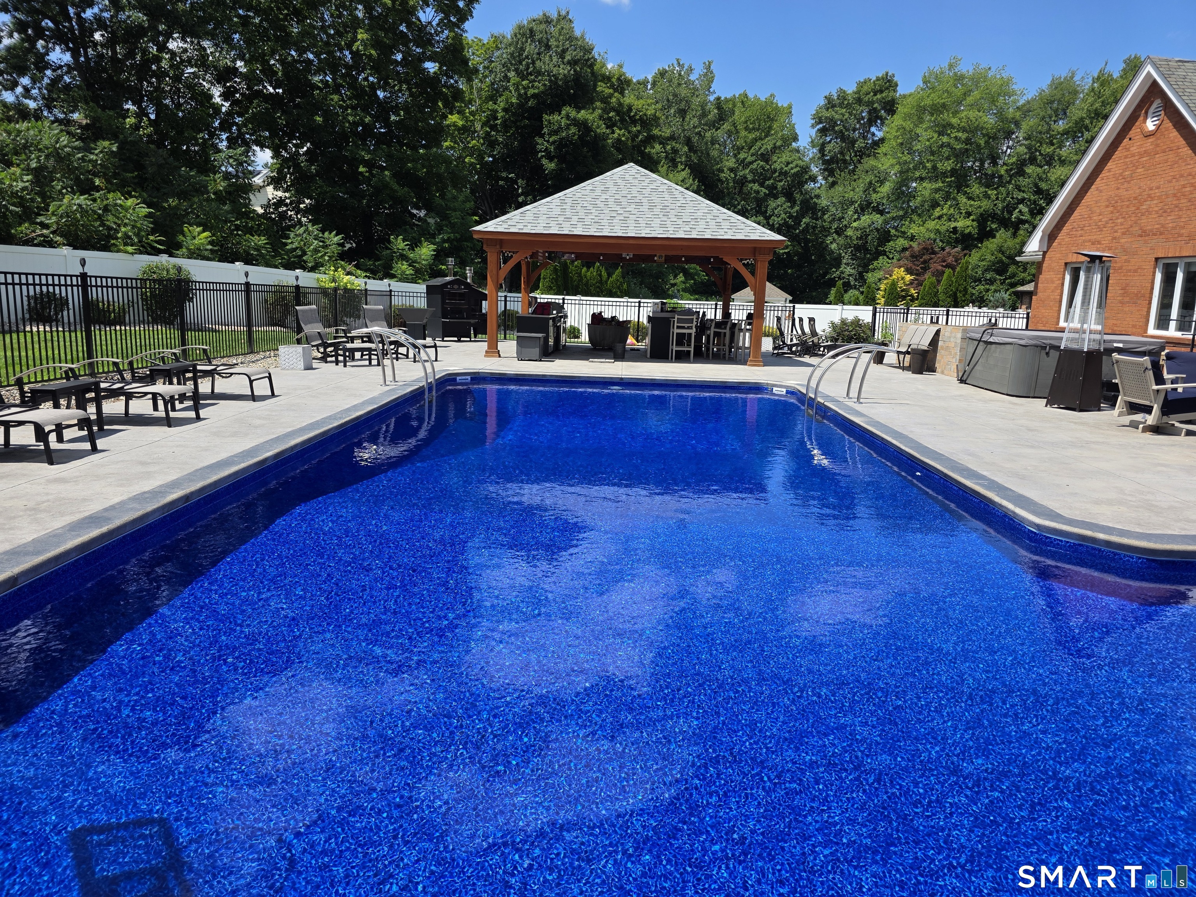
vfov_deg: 58.9
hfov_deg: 73.9
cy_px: 448
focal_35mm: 23
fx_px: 795
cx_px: 598
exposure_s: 1/4434
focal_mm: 6.3
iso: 80
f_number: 1.7
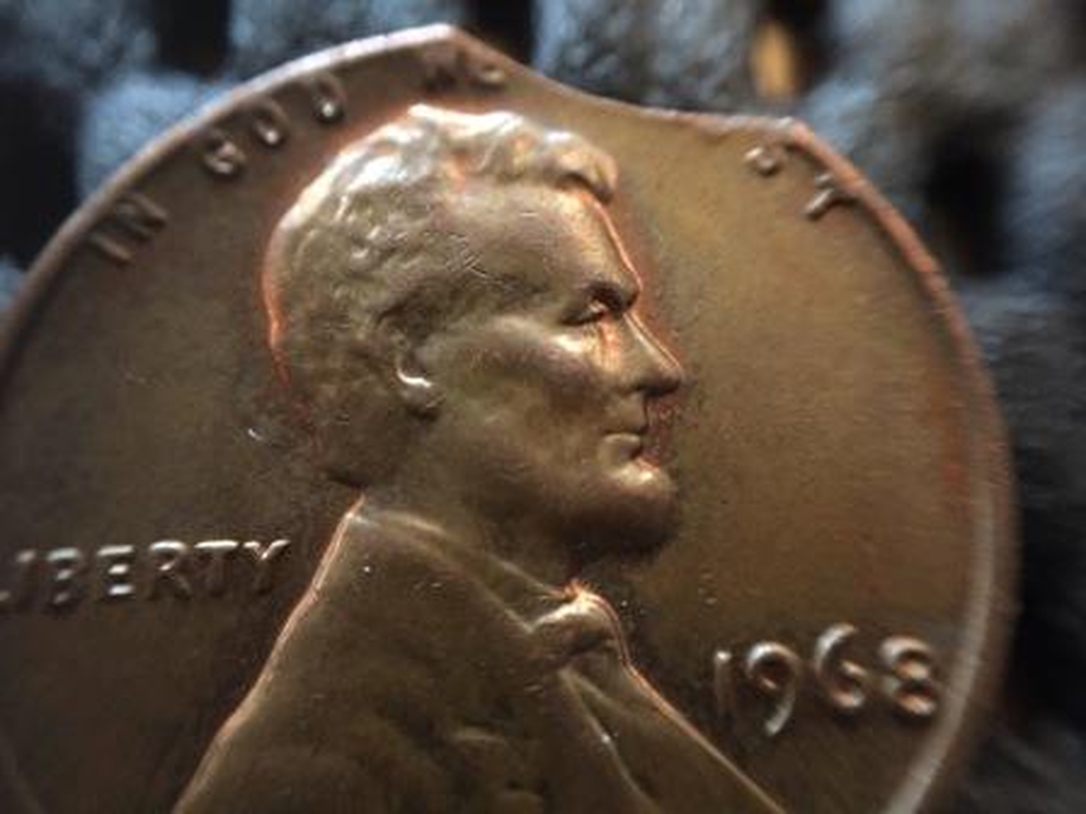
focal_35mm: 29
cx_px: 543
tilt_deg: -76.2
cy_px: 407
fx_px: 910
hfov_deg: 61.7
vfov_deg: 48.2
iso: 500
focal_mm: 4.15
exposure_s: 1/15
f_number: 2.2
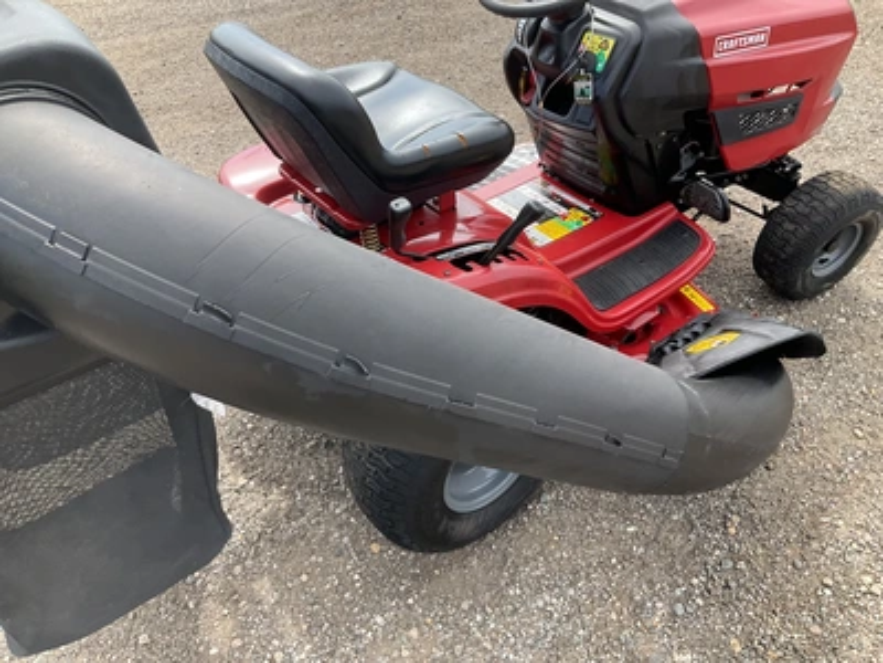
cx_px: 442
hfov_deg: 61.7
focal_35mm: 29
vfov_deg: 48.2
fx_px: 740
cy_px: 332
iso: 25
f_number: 1.8
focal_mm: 3
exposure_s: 1/397
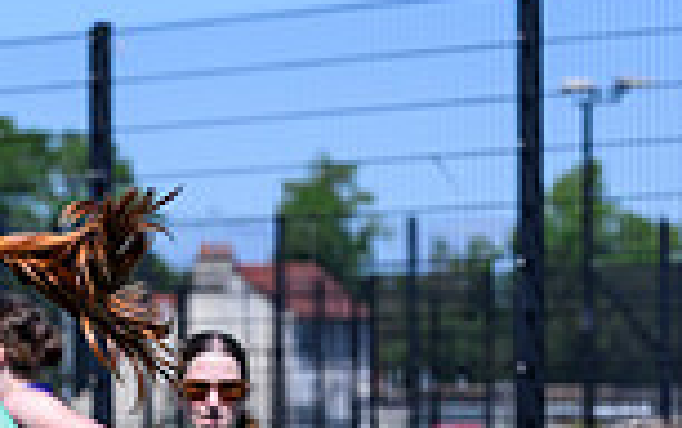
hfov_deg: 6.3
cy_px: 722
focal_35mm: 323
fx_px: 6010
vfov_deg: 4.0
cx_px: -708
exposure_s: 1/2500
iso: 250
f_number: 4
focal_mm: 72
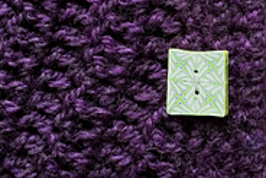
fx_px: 776
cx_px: 210
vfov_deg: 13.0
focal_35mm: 105
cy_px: 53
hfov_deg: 19.3
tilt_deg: -88.4
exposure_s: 1/20
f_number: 2.2
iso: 250
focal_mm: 4.15
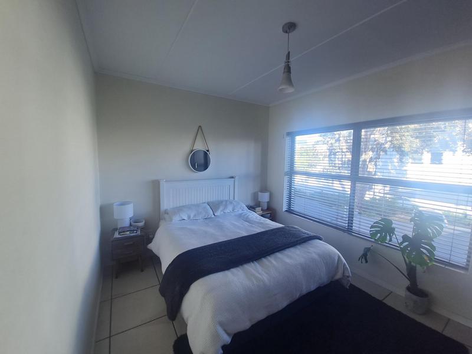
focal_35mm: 13
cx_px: 236
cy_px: 177
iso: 64
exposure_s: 1/100
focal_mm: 1.74
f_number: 2.2
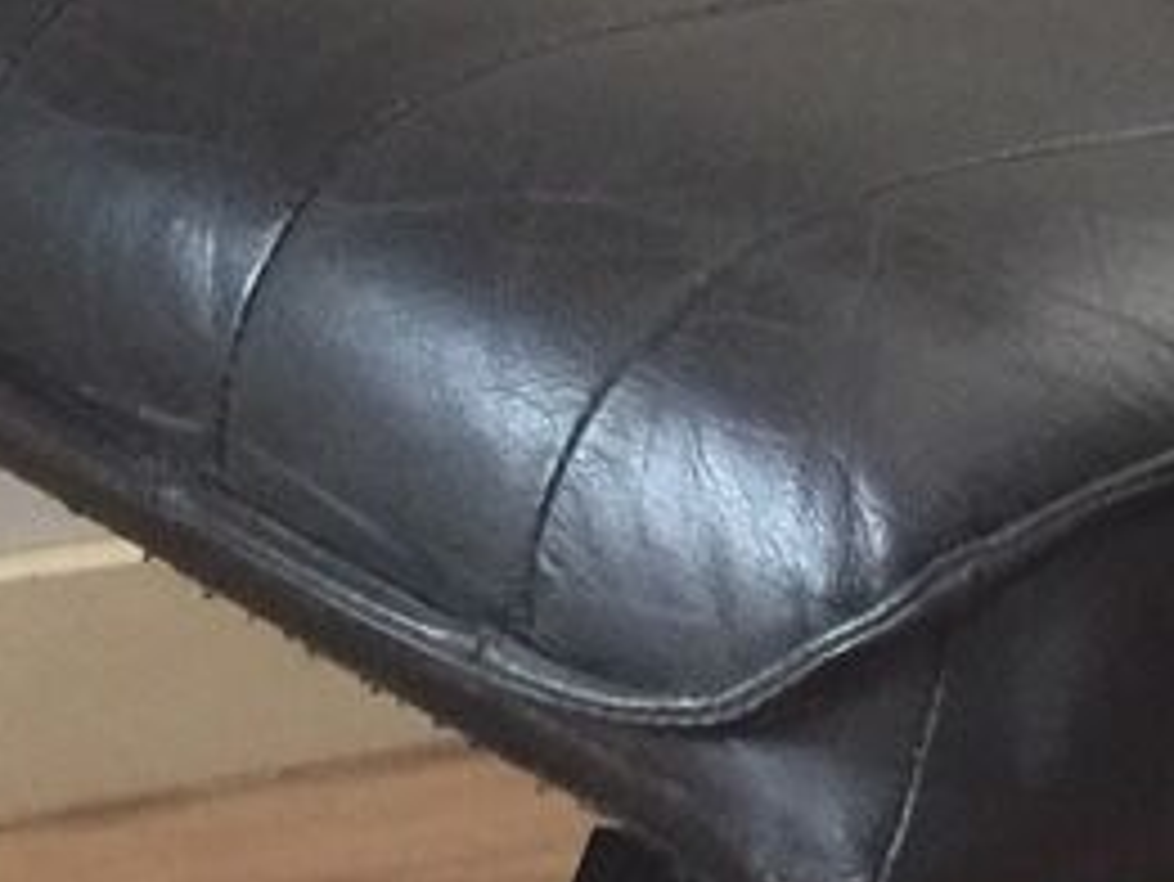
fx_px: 6141
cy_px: 148
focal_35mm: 181
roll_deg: -9.6
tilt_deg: -15.4
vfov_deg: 8.2
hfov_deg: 10.4
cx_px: 1975
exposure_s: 1/10
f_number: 2.2
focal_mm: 4.15
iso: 125
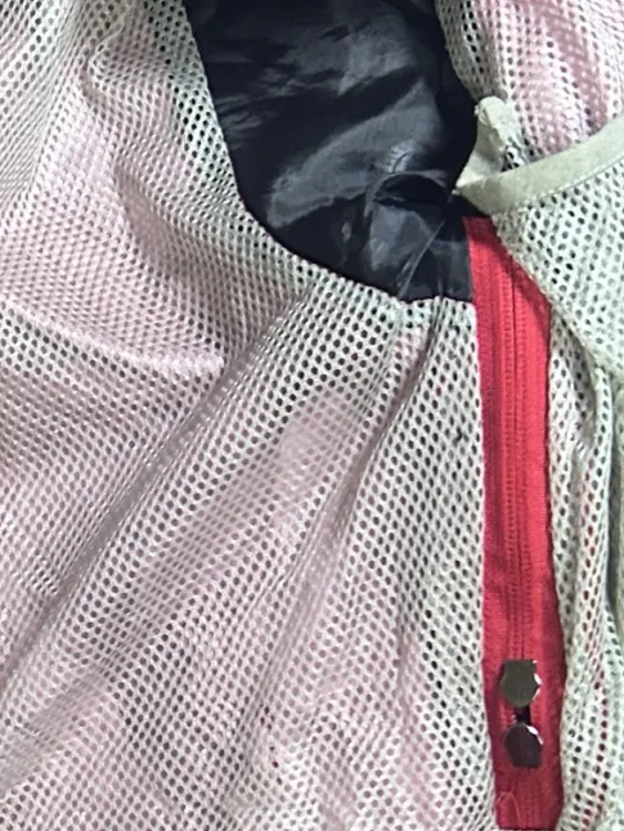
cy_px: 562
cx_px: -399
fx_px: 2474
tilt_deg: -60.6
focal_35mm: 103
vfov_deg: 19.0
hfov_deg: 13.3
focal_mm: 5.7
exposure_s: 1/50
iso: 250
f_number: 1.5
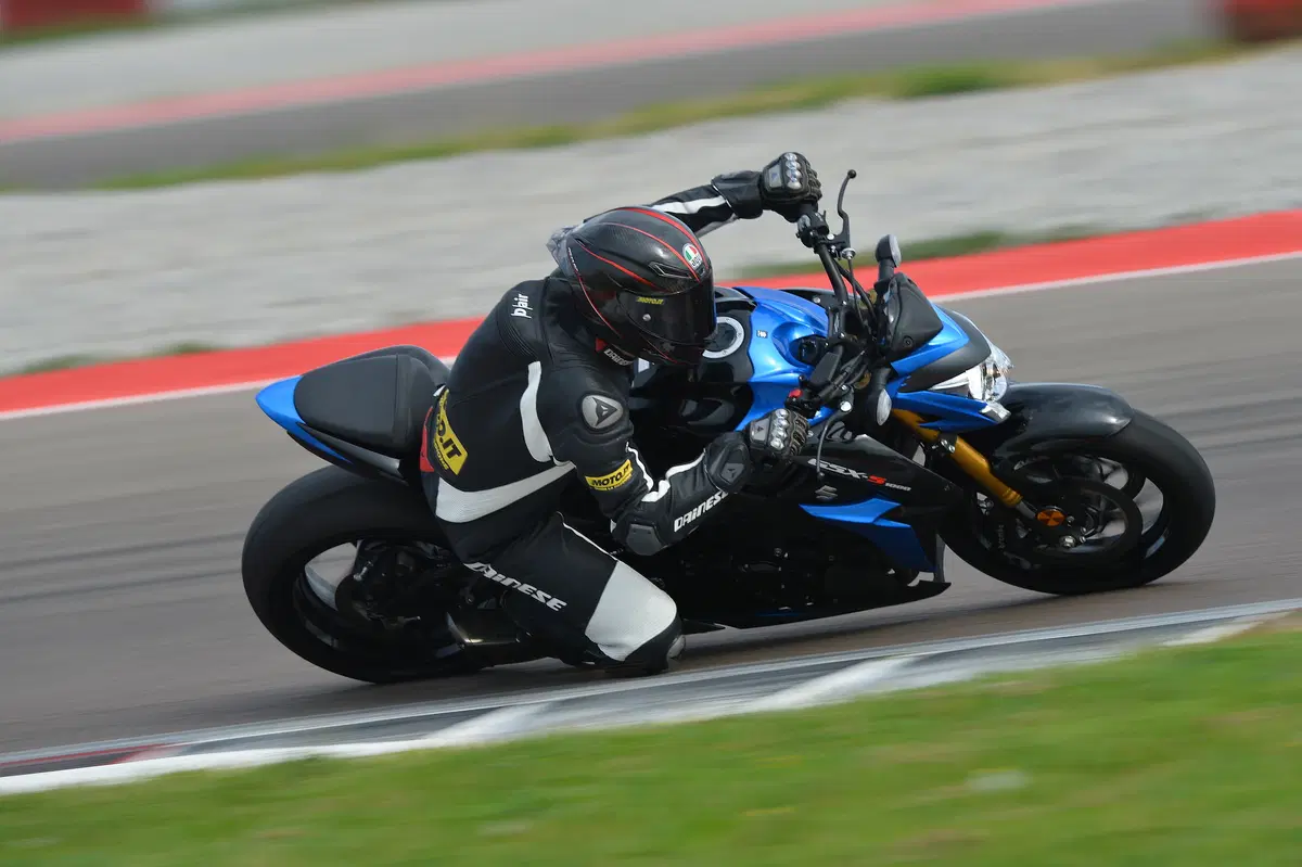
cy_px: 434
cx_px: 651
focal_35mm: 600
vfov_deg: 2.3
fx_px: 21690
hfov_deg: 3.4
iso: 125
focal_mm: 600
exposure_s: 1/200
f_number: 13
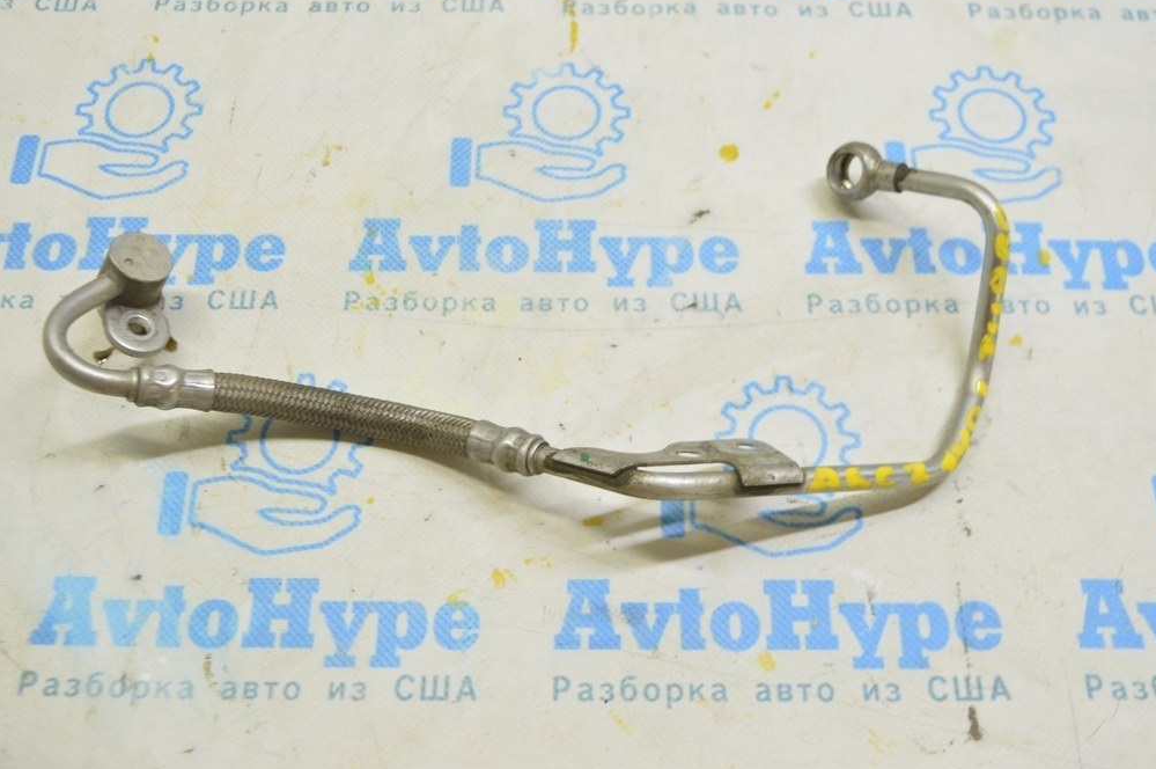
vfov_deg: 32.2
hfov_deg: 46.9
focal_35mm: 42
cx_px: 573
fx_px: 1332
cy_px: 379
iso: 400
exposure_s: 1/20
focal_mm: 27
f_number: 5.6
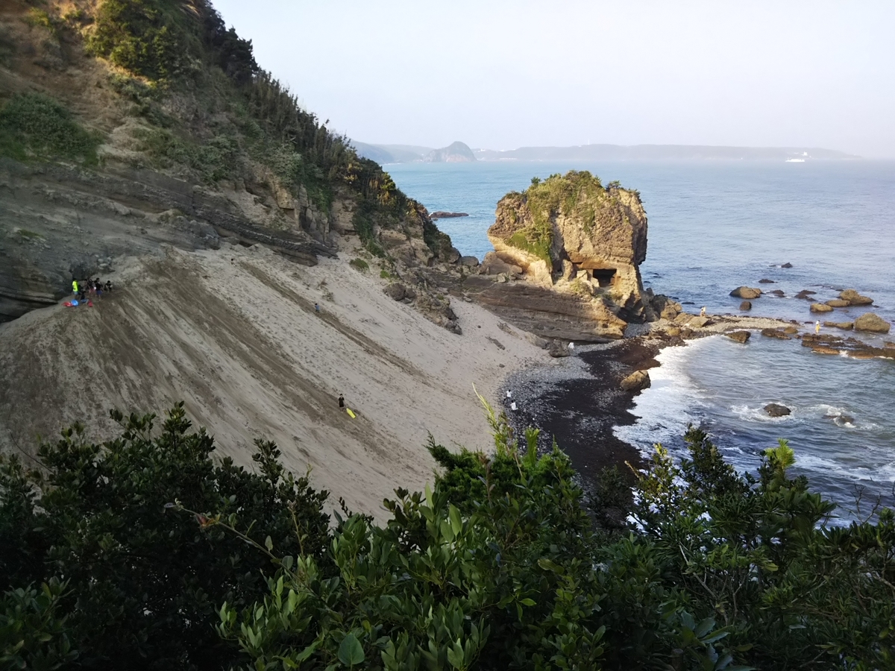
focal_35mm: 30
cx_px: 448
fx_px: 776
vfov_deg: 46.8
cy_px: 336
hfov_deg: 60.0
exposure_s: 1/302
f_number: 2.2
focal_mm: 4
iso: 20
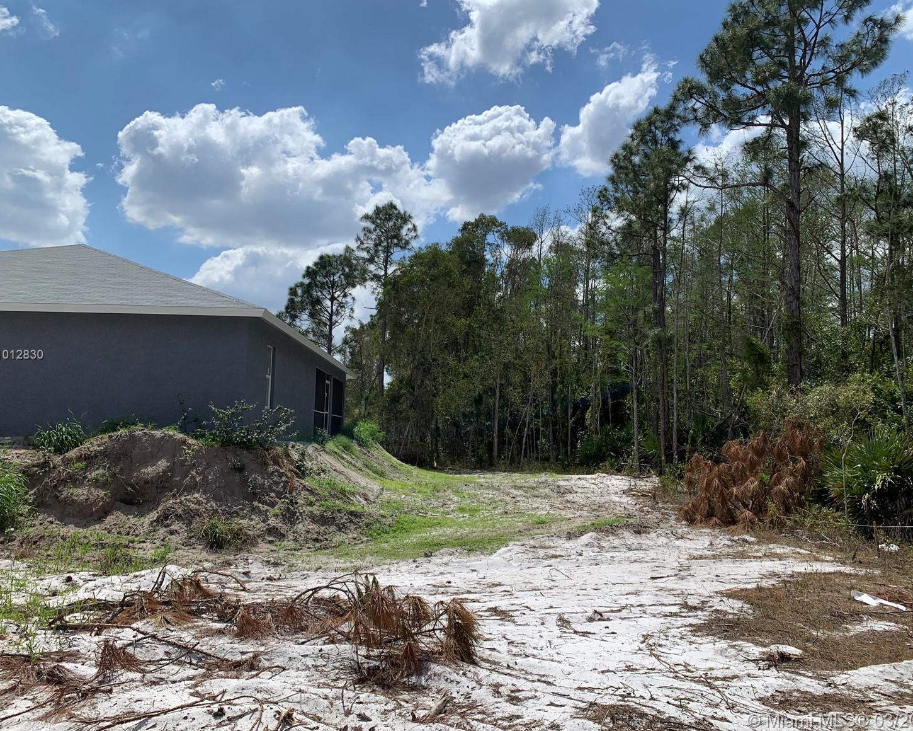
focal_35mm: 28
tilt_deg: +6.1
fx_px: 757
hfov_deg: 62.2
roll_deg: -1.4
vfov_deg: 51.5
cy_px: 355
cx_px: 448
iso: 25
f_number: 1.8
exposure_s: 1/4673
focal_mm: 4.25
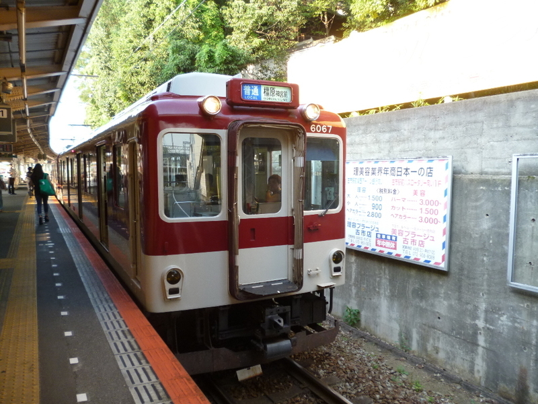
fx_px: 435
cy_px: 202
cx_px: 269
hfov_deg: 63.4
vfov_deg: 49.7
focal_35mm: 28
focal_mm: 5
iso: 125
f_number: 3.1
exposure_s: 1/60
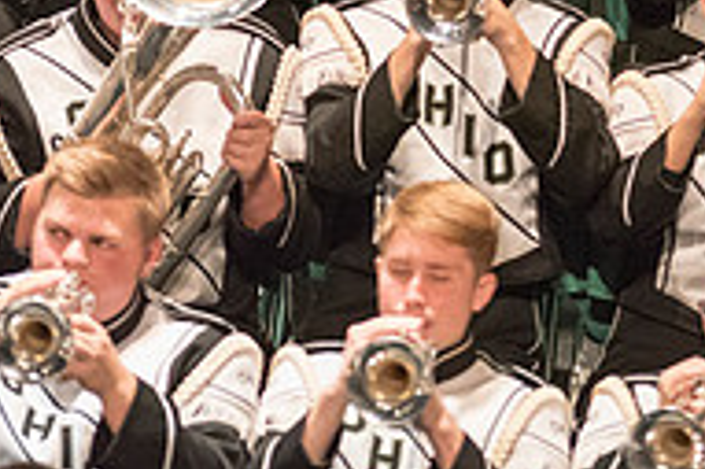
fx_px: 17864
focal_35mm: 913
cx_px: 605
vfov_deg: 1.5
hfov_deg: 2.3
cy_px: -220
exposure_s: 1/500
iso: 4000
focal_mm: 300
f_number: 2.8
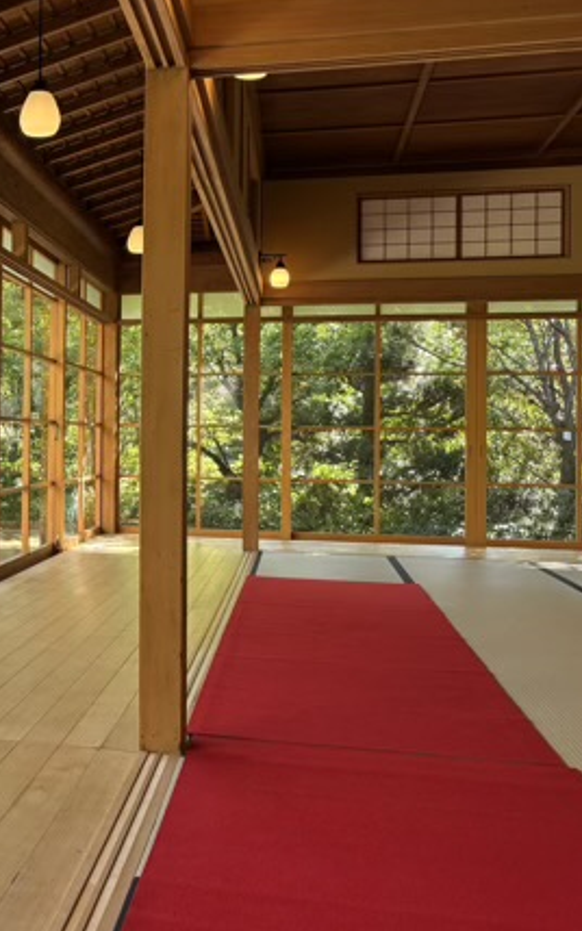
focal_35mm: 45
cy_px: 407
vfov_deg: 44.3
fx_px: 1142
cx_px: -39
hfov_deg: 26.6
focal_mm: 5.96
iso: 40
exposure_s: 1/126
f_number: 1.6
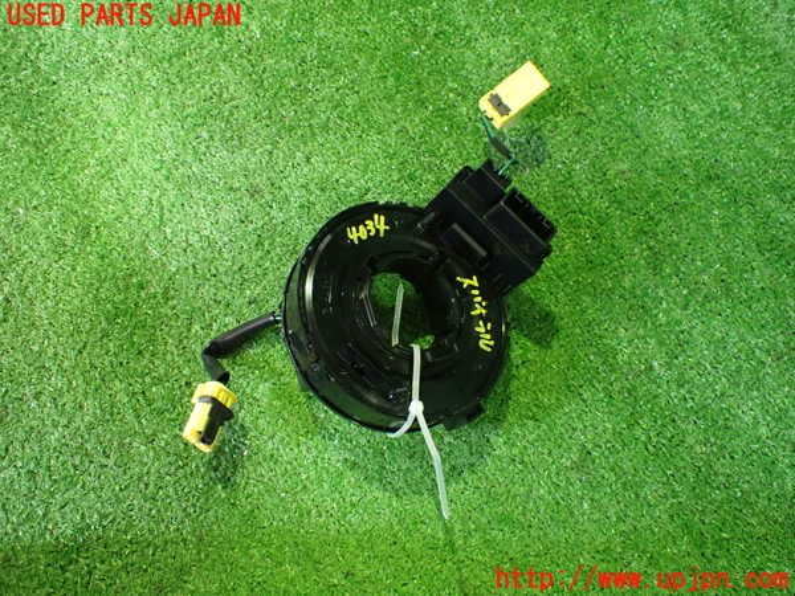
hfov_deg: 60.0
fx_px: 689
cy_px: 298
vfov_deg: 46.8
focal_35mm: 30
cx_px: 398
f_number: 2.3
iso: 1000
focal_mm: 5.4
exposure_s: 1/30
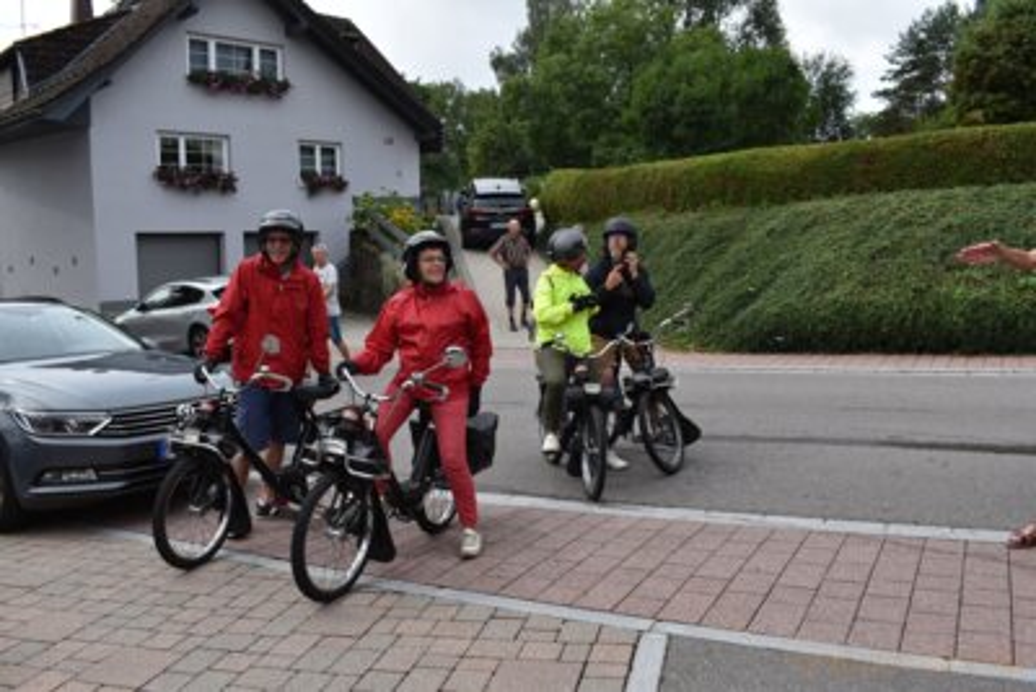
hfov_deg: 61.9
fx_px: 864
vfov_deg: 43.6
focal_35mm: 30
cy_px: 346
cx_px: 518
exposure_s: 1/320
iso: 200
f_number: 9
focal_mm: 20
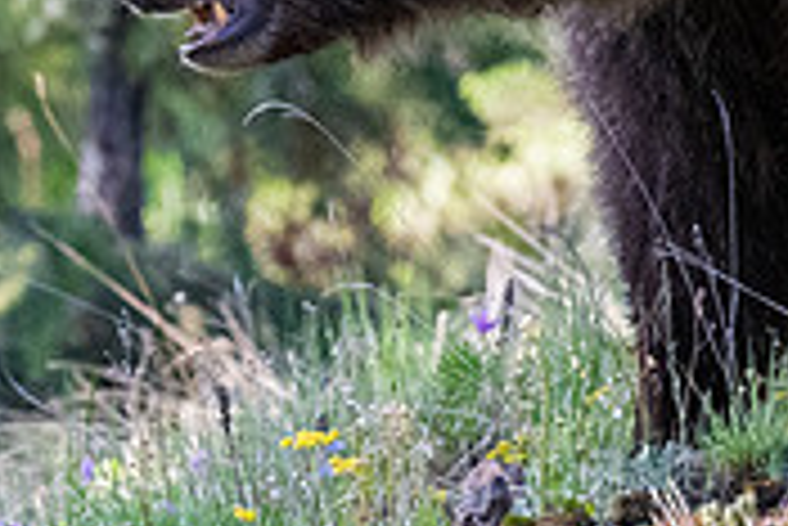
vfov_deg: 1.0
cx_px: 213
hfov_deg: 1.5
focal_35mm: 1343
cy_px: -461
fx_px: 29420
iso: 9000
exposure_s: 1/1600
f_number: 7.1
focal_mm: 330
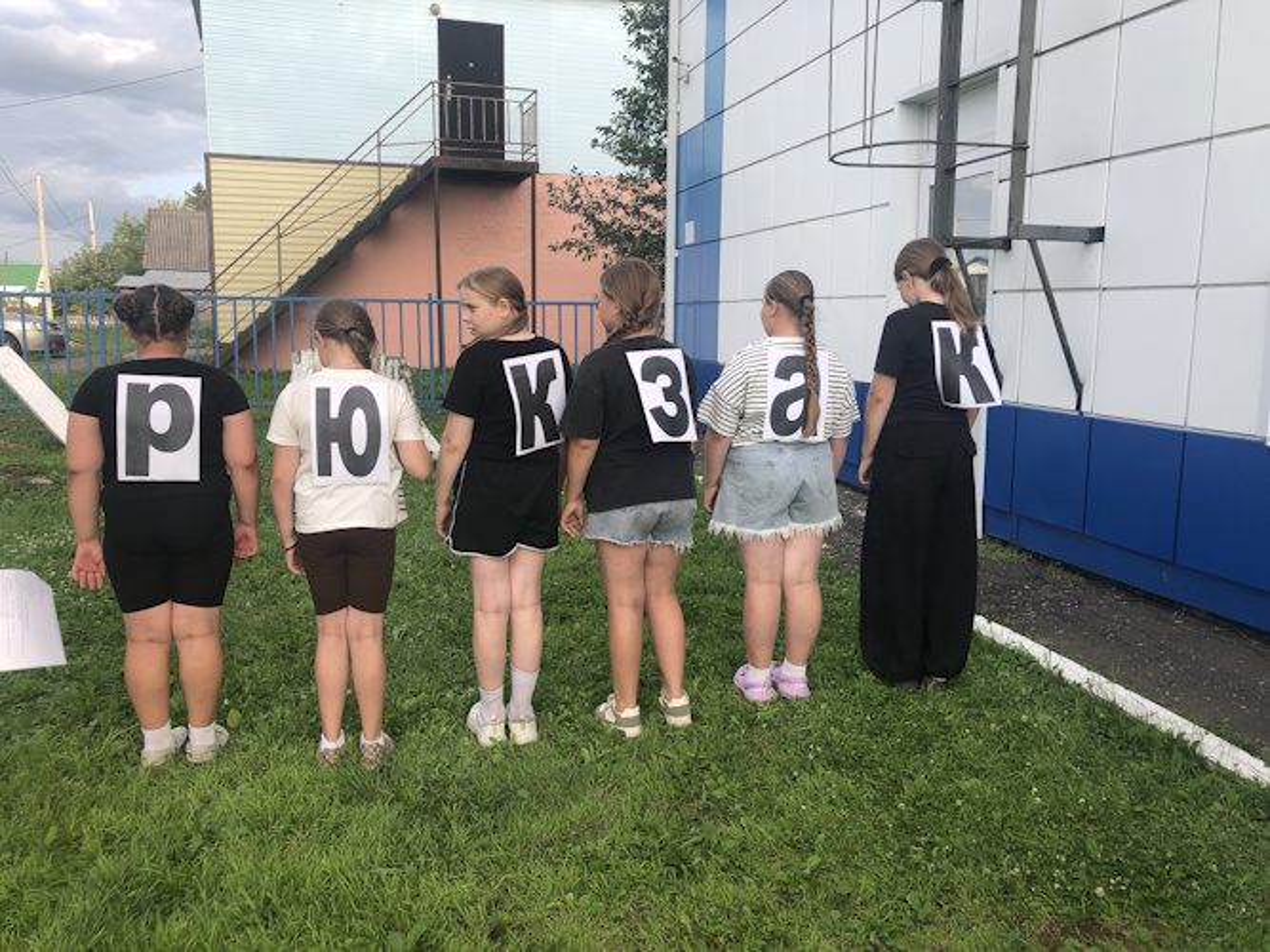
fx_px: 1027
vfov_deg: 49.7
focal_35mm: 28
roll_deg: -0.7
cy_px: 476
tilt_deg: -10.2
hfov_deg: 63.5
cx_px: 635
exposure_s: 1/437
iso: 20
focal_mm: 3.99
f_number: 1.8
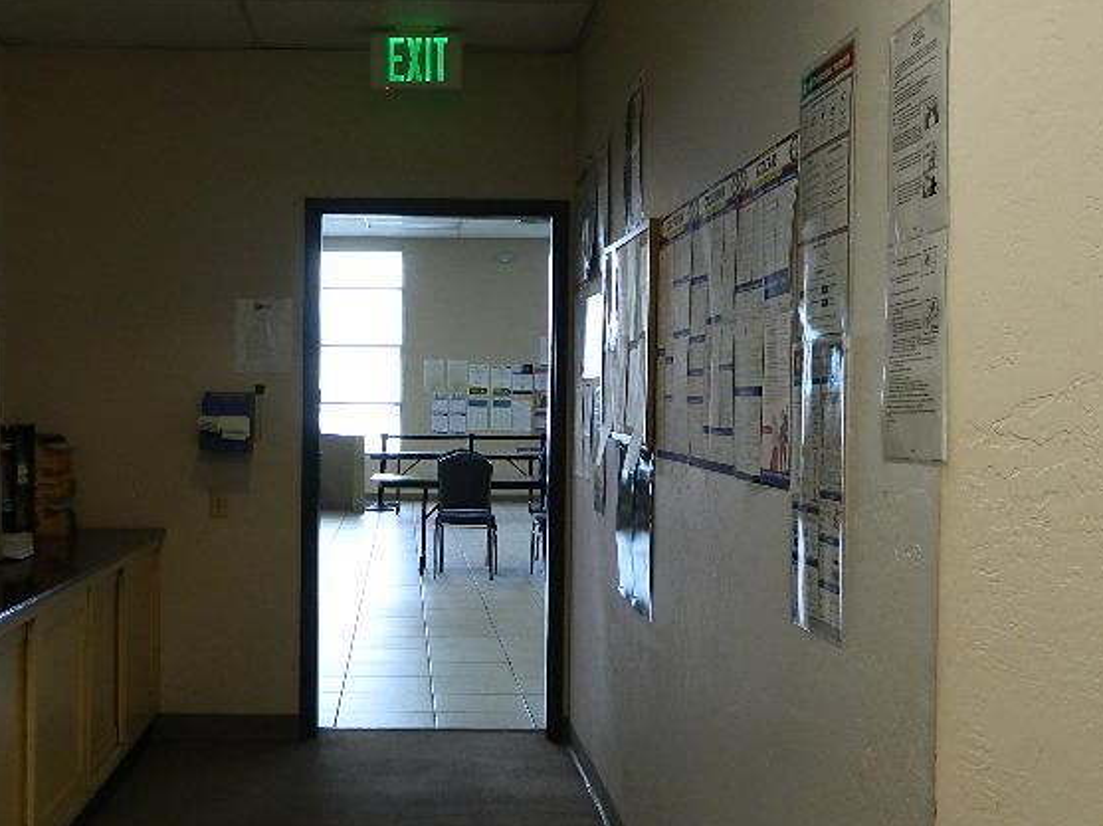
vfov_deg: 31.4
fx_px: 1465
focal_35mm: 46
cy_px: 465
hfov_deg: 41.0
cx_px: 434
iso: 125
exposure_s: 1/30
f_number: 3.1
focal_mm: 4.5
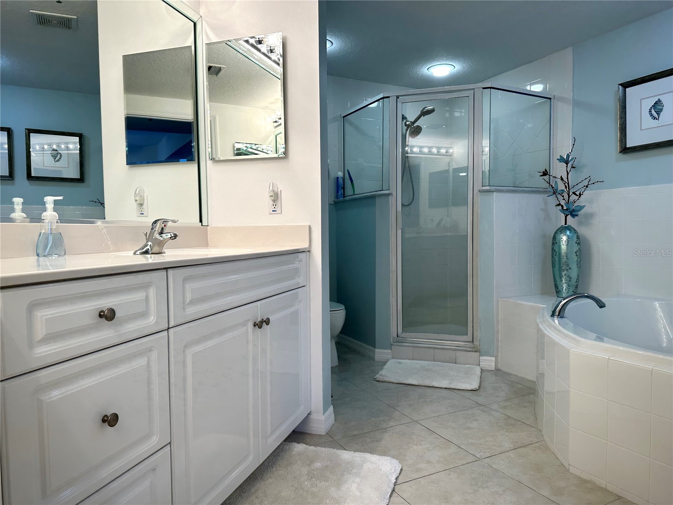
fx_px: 467
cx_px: 336
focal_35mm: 24
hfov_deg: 71.6
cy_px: 252
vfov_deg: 56.8
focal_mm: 6.86
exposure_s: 1/120
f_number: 1.78
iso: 80
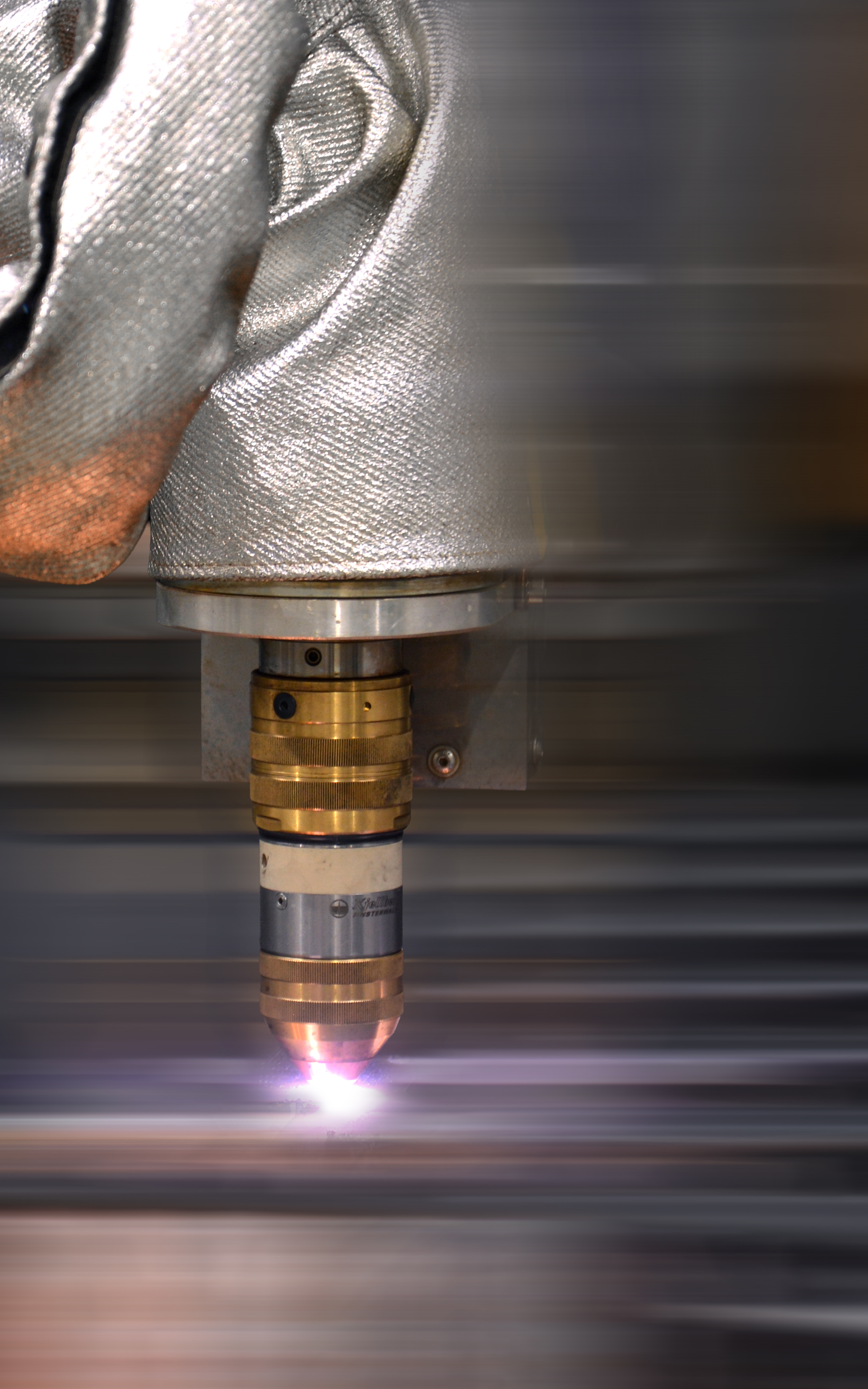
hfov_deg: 8.8
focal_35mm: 149
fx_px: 5640
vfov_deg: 14.0
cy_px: 673
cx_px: 203
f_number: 4.5
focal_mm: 80
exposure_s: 1/60
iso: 450
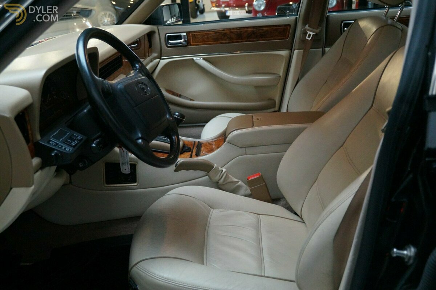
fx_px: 436
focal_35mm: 36
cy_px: 145
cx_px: 218
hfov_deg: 53.2
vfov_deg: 36.8
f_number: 4
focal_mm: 24
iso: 3200
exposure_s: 1/100
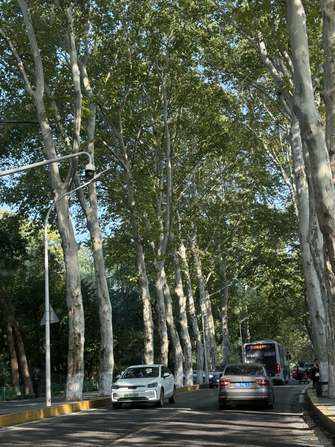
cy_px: 224
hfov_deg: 30.3
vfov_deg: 39.7
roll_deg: +2.2
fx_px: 619
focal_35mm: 48
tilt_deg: +11.9
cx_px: 168
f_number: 1.78
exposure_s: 1/282
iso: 80
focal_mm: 6.76
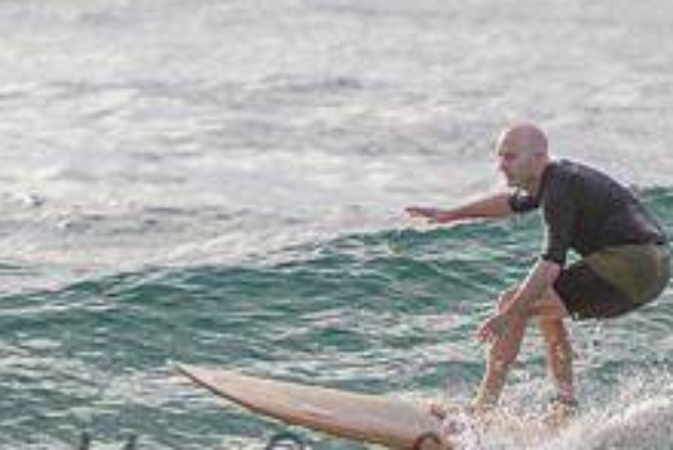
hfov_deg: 1.4
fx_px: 27105
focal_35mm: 1449
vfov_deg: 1.0
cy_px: 452
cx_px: 203
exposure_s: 1/2000
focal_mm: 400
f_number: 5.6
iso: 250
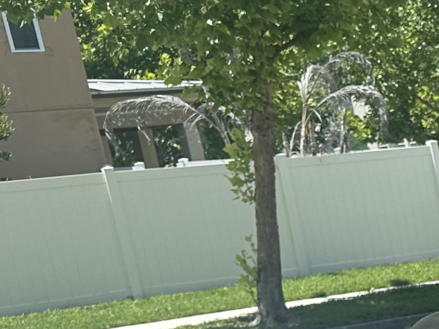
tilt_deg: -17.1
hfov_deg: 15.3
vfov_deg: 13.1
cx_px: 853
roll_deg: +5.2
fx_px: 1344
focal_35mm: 106
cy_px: 521
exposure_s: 1/2732
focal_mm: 6.86
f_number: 1.78
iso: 80
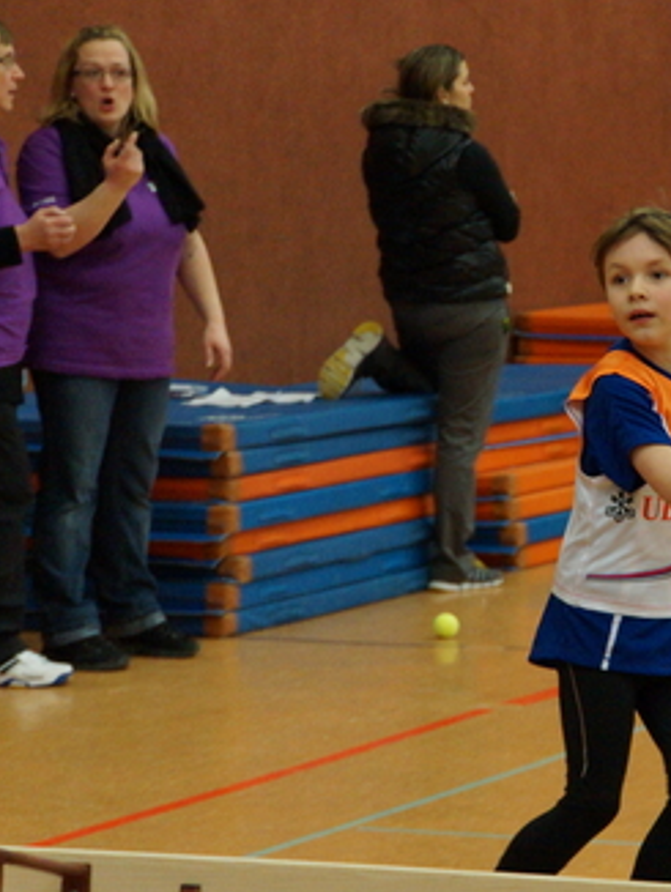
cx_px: 635
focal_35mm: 203
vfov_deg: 9.7
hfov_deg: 7.3
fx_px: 5234
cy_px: 483
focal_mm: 85
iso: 3200
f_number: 5.6
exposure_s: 1/100
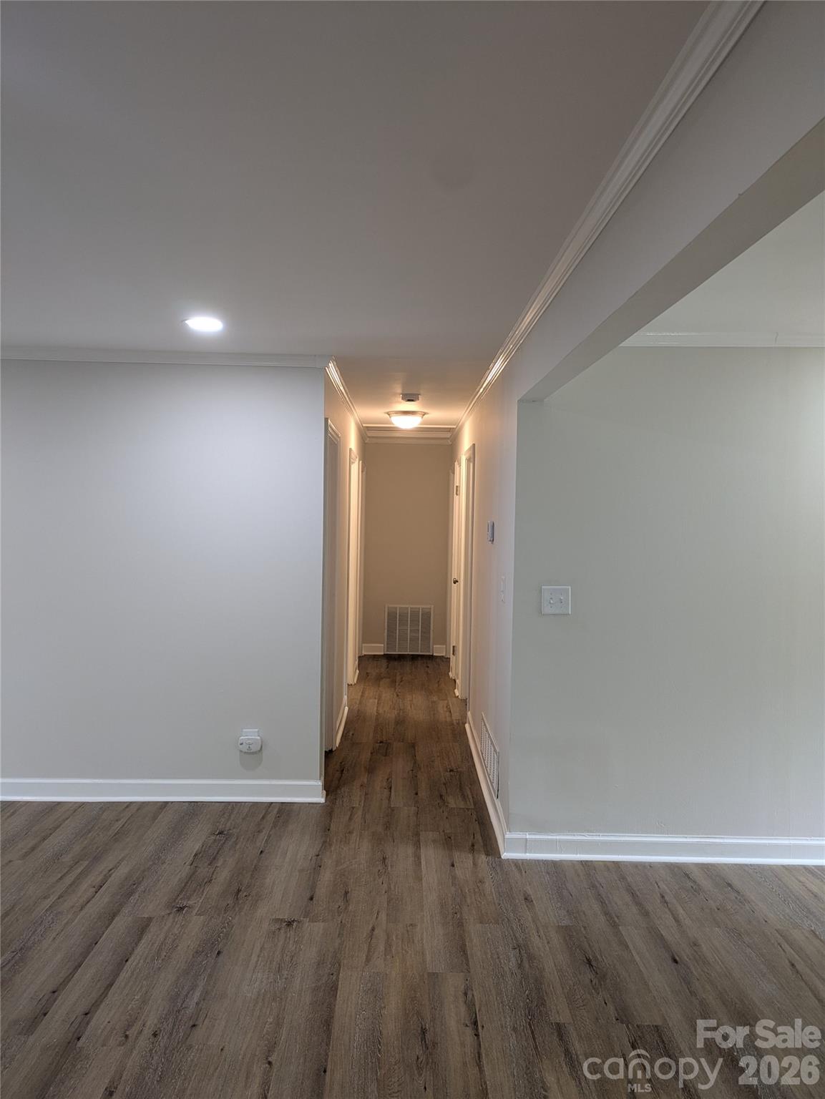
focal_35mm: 25
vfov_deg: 69.4
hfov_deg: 54.9
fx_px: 794
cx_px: 412
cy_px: 550
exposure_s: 1/60
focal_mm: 5.43
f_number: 1.89
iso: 97
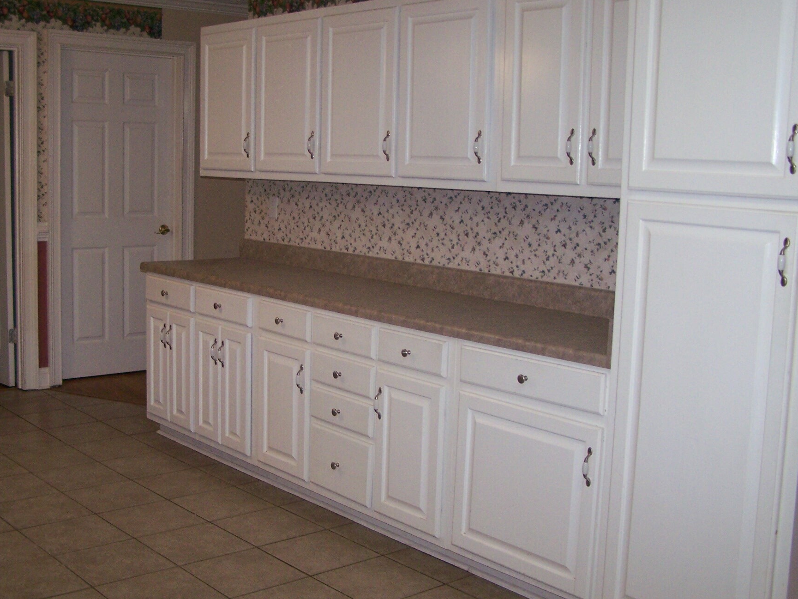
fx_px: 1037
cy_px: 279
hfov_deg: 42.0
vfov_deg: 32.2
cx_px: 357
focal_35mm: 45
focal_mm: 6.3
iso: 160
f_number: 2.8
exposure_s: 1/60
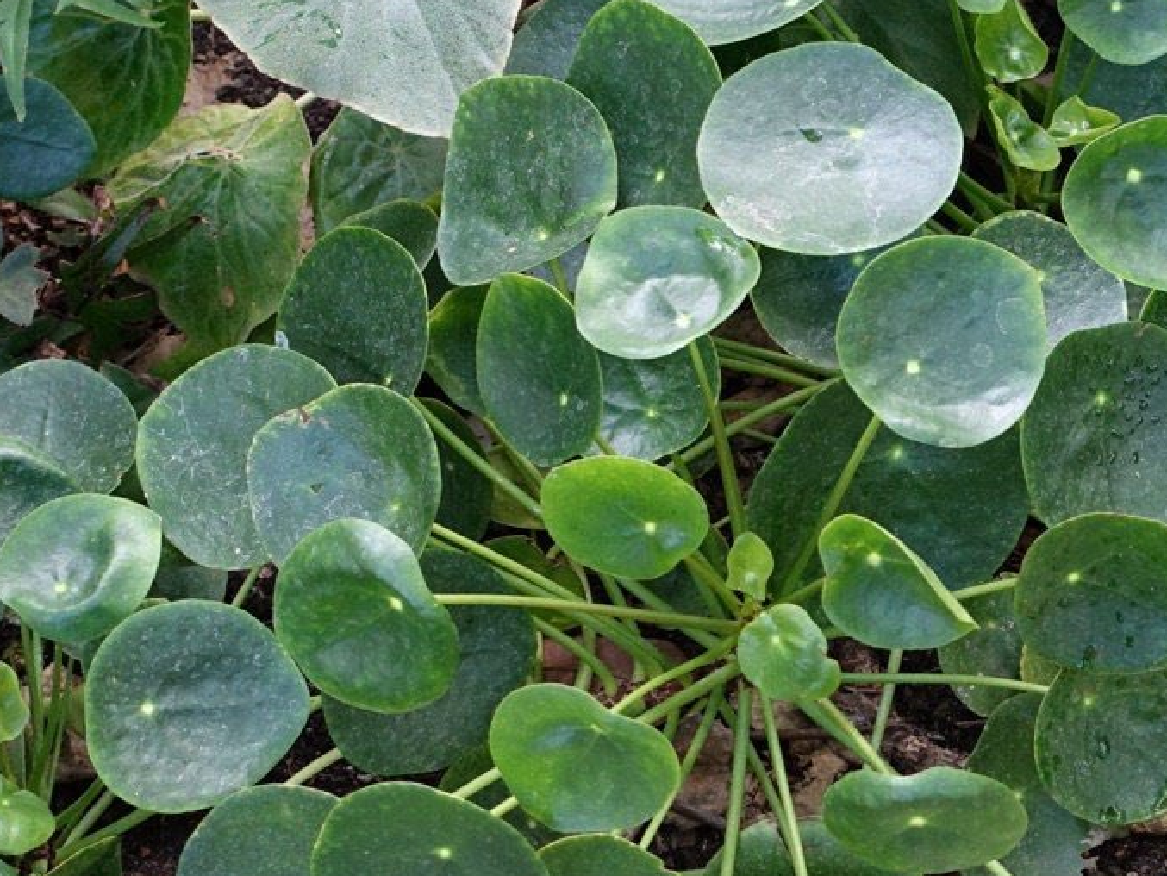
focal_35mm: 92
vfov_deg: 16.0
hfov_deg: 20.8
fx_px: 3102
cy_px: 300
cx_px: 1076
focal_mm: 13.34
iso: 250
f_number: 2.8
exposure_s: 1/40
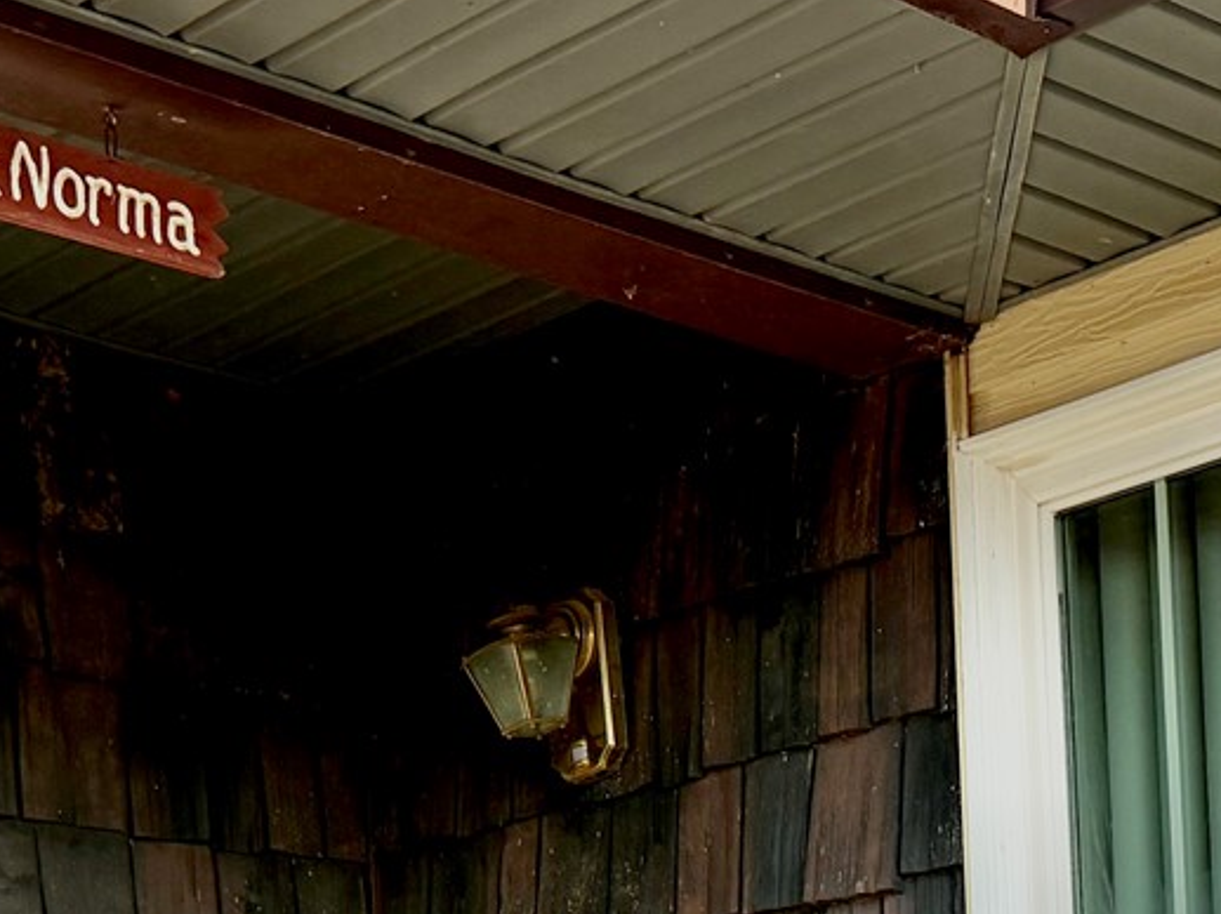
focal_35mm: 89
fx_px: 3138
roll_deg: +2.6
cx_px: 792
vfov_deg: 15.6
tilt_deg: +3.2
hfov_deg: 22.0
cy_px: 1260
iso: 100
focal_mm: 6.76
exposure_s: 1/1727
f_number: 1.78
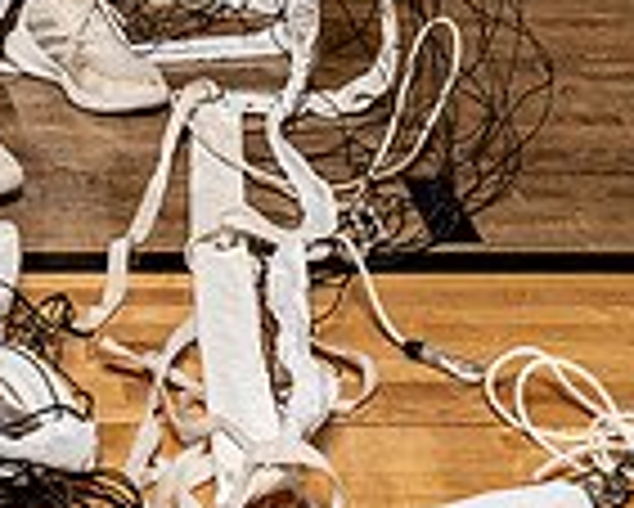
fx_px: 1915
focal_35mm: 102
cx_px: 27
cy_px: -495
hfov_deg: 18.4
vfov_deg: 13.2
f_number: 5.6
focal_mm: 34
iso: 640
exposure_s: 1/250
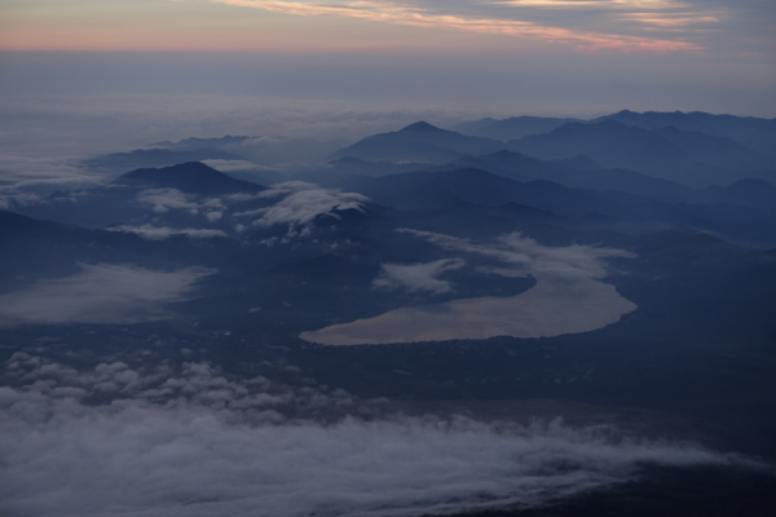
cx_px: 388
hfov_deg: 28.8
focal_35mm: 70
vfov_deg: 19.5
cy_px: 258
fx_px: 1509
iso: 125
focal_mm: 25.7
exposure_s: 1/250
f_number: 4
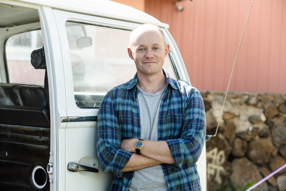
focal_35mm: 75
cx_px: 143
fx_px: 596
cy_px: 96
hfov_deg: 27.0
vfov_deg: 18.2
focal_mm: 50
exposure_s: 1/4000
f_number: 2.5
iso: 400
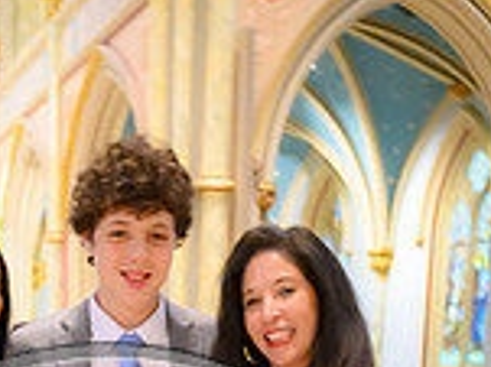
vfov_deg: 14.6
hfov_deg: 22.5
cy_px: 695
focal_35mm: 86
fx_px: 1219
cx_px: 107
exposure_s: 1/100
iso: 10000
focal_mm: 30
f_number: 2.8
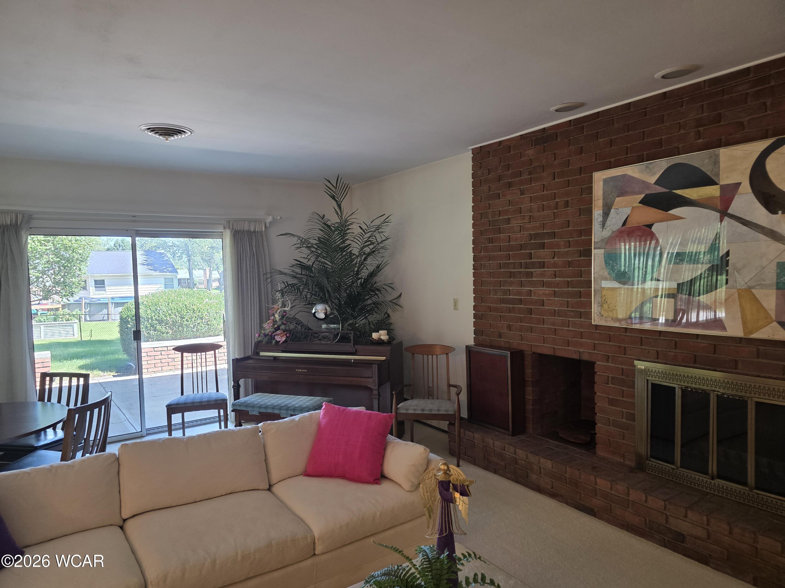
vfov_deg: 58.9
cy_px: 294
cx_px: 392
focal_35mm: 23
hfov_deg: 73.9
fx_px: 522
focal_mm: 6.3
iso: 250
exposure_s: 1/120
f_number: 1.7
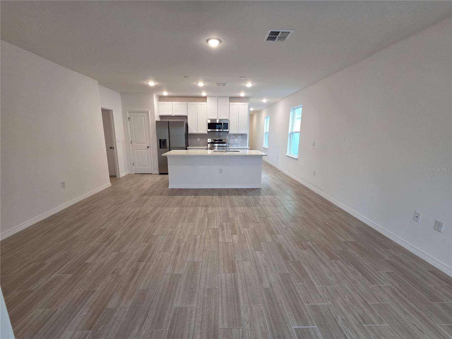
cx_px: 226
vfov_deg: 89.9
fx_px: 170
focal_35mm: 13
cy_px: 170
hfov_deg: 106.2
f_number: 2.2
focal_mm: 2.2
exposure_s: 1/120
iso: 200
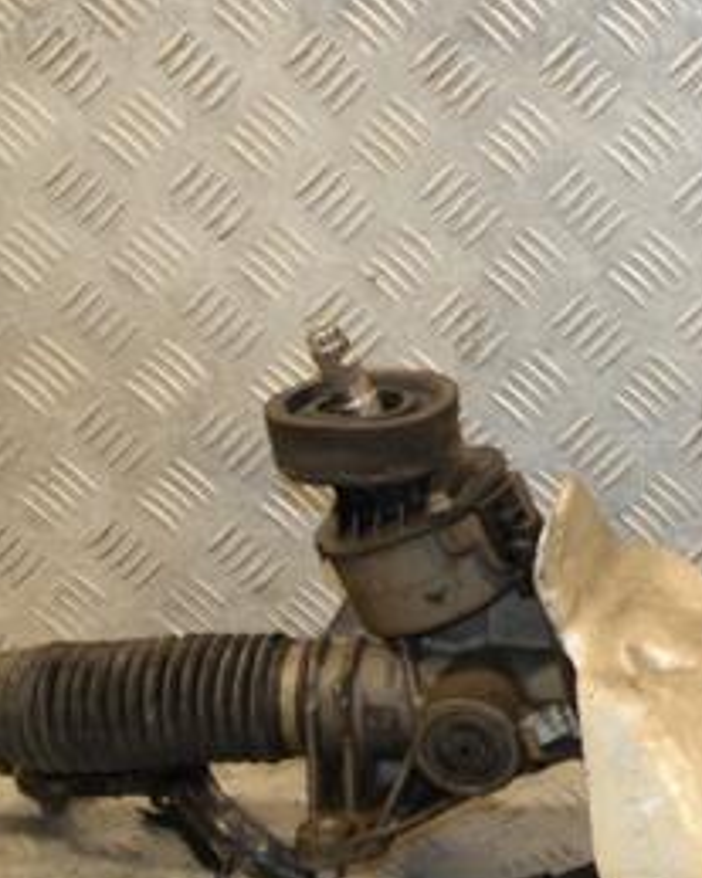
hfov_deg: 14.9
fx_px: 2547
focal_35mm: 98
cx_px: 960
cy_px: 390
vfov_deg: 19.6
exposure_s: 1/200
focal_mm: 30
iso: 800
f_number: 5.6
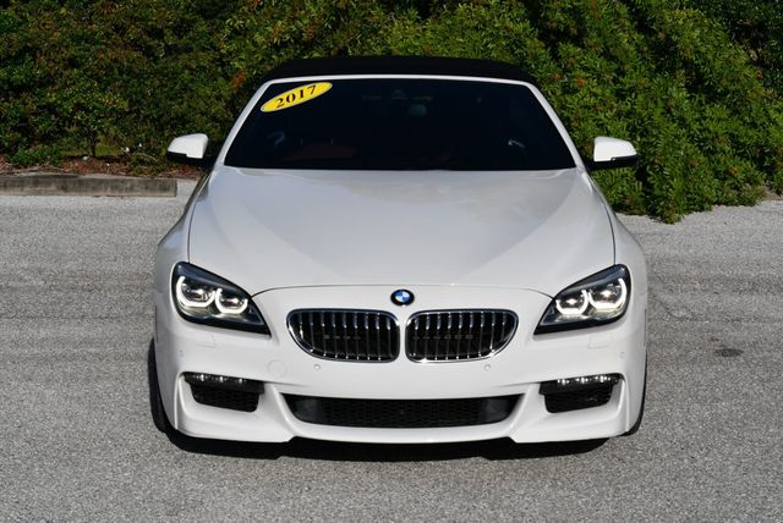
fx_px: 1742
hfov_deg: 25.3
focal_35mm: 80
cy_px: 262
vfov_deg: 17.1
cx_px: 392
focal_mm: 40
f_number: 10
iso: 100
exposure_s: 1/400
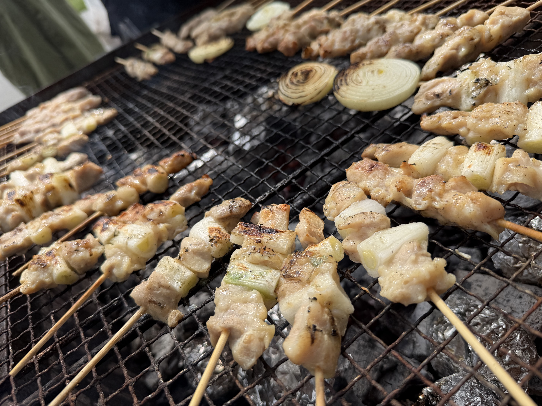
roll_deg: +23.7
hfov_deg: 71.6
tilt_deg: -36.5
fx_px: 376
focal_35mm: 24
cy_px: 203
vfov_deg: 56.8
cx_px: 271
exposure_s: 1/3021
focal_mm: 6.76
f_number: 1.78
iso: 80
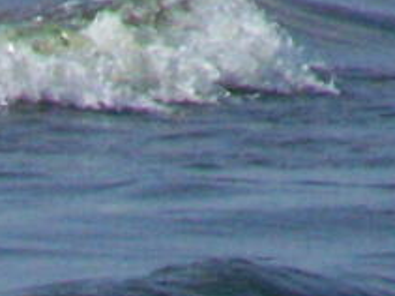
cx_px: -397
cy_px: 1018
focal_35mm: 2456
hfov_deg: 0.8
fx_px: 28009
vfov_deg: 0.6
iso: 400
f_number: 7.1
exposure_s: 1/1600
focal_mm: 63
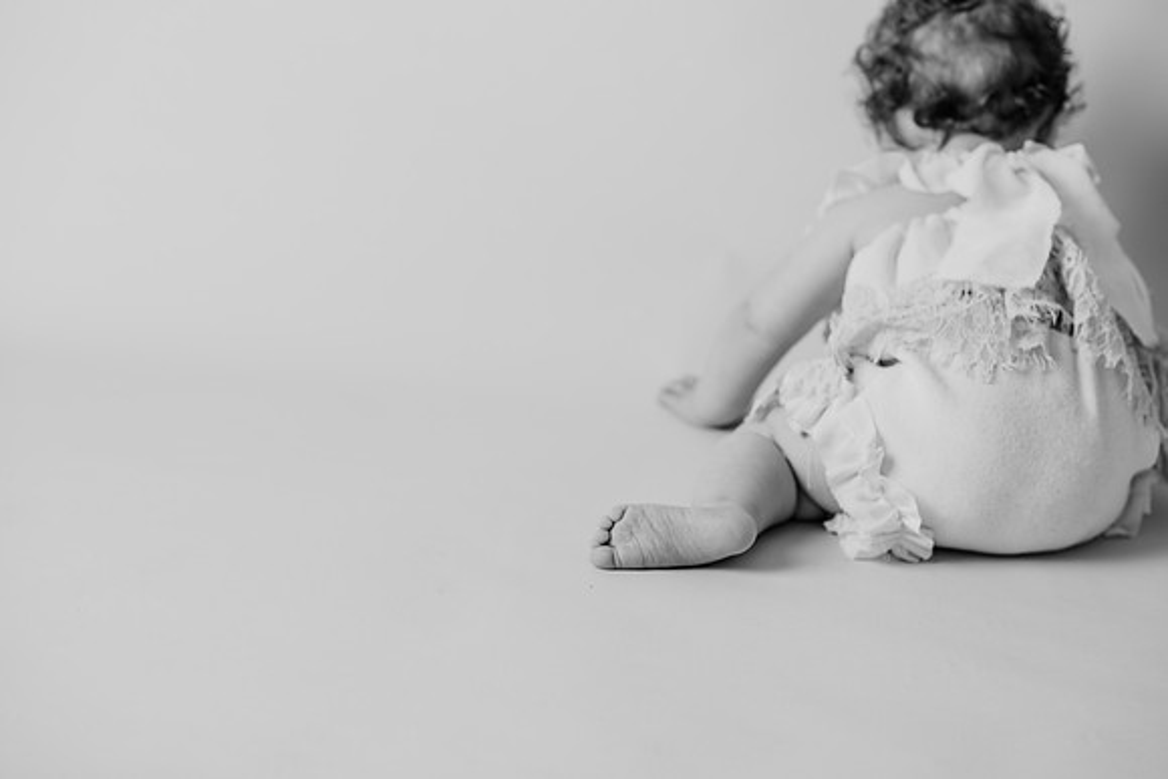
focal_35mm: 91
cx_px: 606
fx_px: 2942
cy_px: 390
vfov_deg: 15.1
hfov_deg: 22.5
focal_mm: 85
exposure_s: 1/160
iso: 100
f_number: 2.8
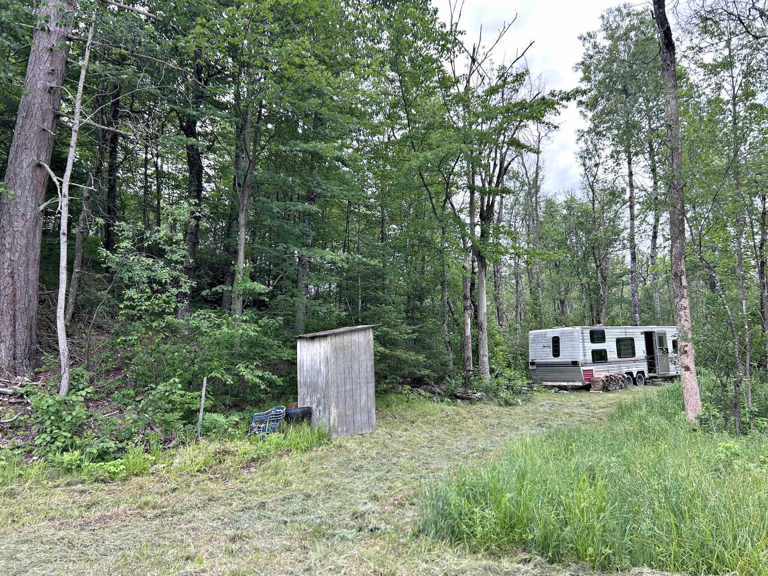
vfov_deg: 53.1
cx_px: 384
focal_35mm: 26
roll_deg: +2.8
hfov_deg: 67.3
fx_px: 577
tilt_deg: +6.8
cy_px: 288
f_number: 1.5
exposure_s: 1/528
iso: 50
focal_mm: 5.7
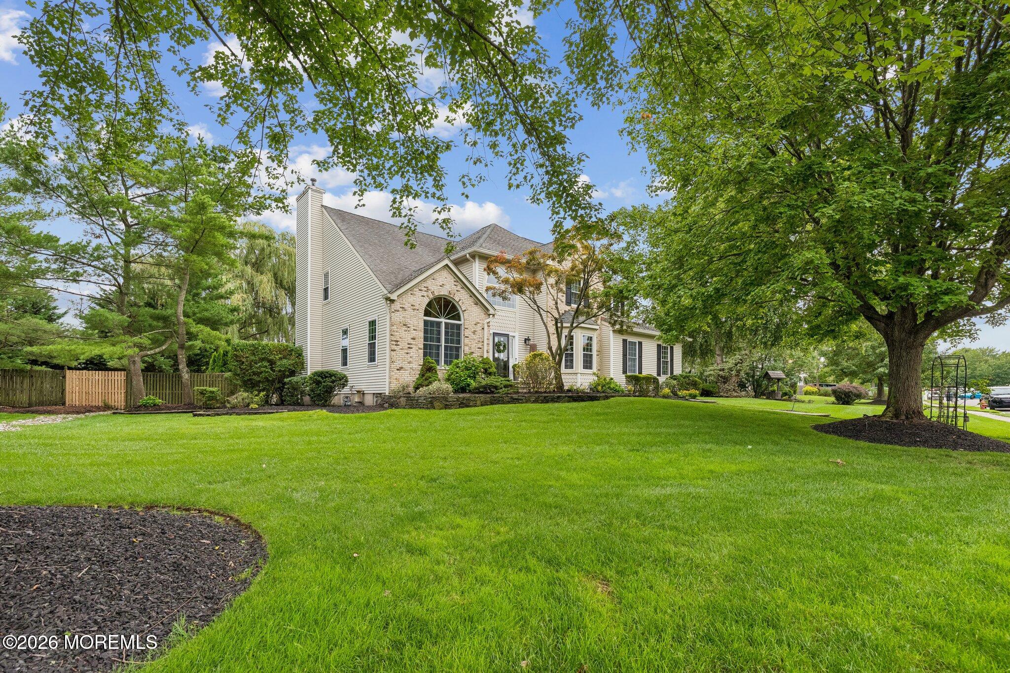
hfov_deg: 100.4
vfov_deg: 77.3
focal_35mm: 15
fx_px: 421
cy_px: 336
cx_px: 505
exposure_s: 1/1000
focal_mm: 15
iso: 800
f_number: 7.1
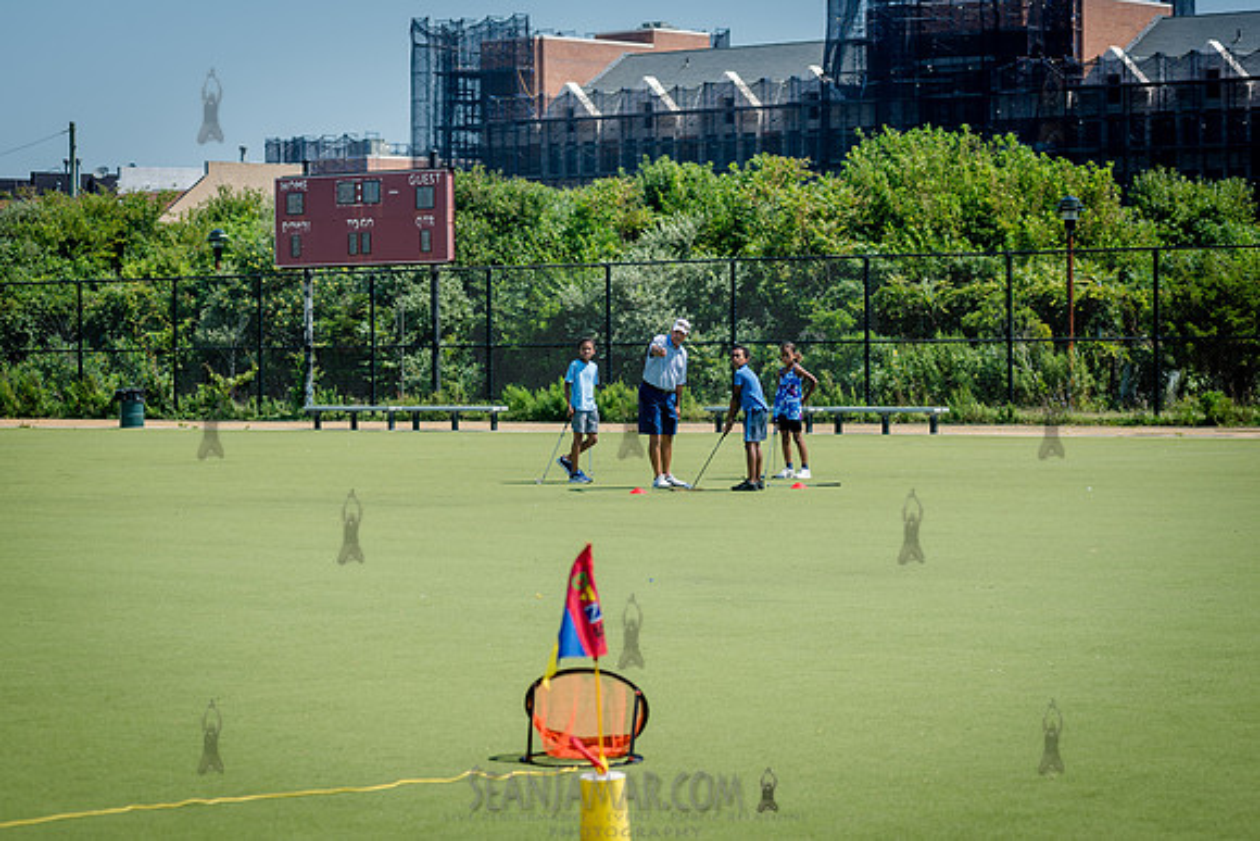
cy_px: 385
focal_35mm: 102
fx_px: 3568
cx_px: 614
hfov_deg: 20.0
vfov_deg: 13.4
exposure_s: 1/800
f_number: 4
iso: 100
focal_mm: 92
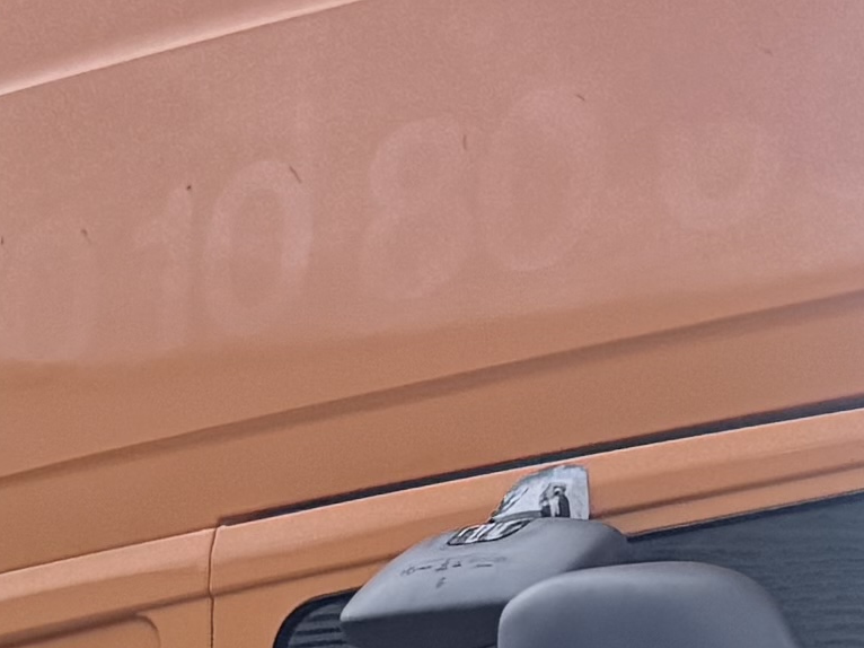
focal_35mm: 179
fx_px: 4466
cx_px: 521
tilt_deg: +1.4
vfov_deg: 7.7
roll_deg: +1.6
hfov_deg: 11.0
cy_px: 1568
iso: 100
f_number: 1.78
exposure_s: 1/3584
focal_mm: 6.76
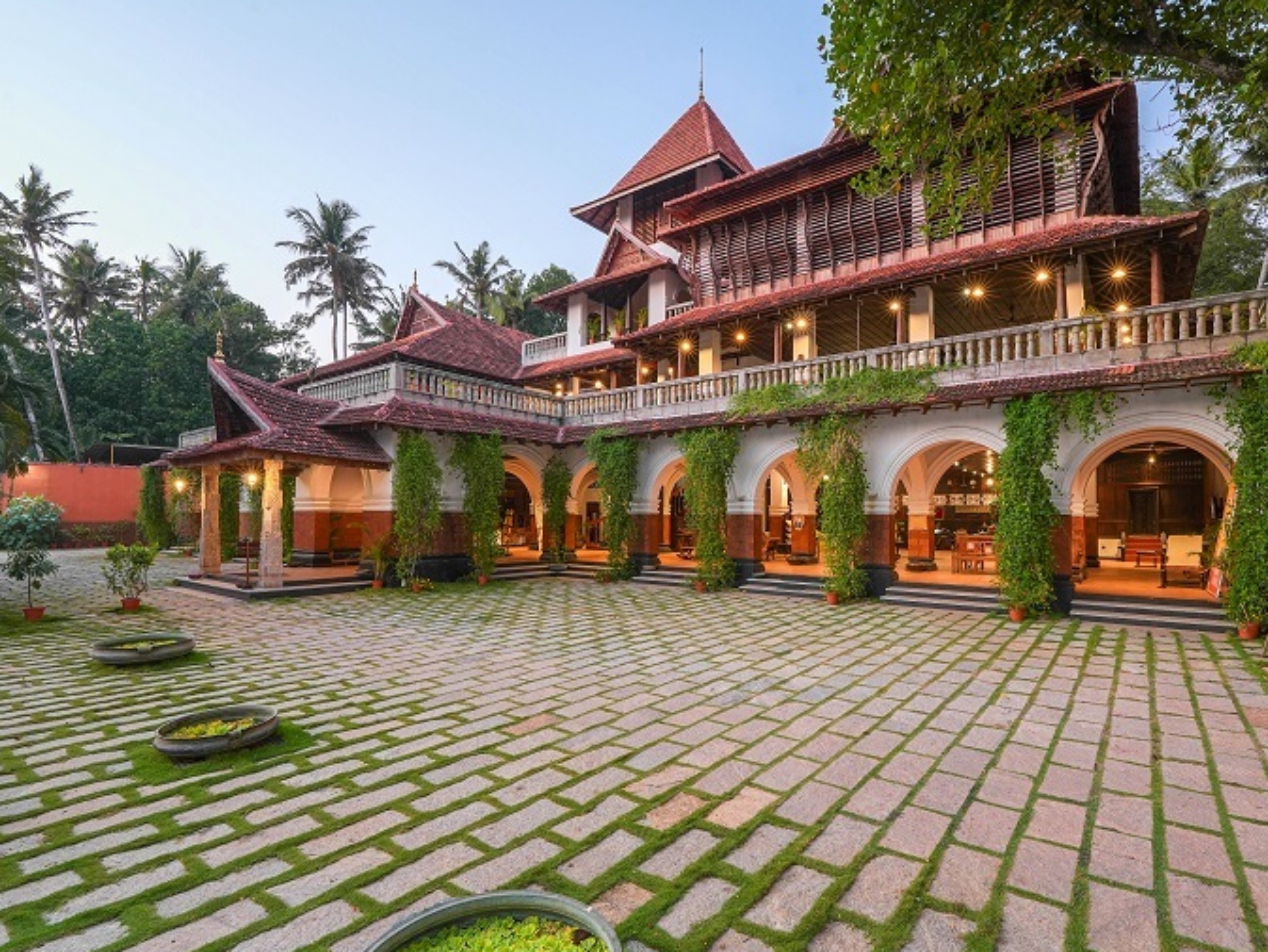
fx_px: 586
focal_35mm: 16
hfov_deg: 94.1
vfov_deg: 78.1
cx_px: 708
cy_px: 461
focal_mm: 14
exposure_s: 1/2.5
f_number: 10
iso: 400
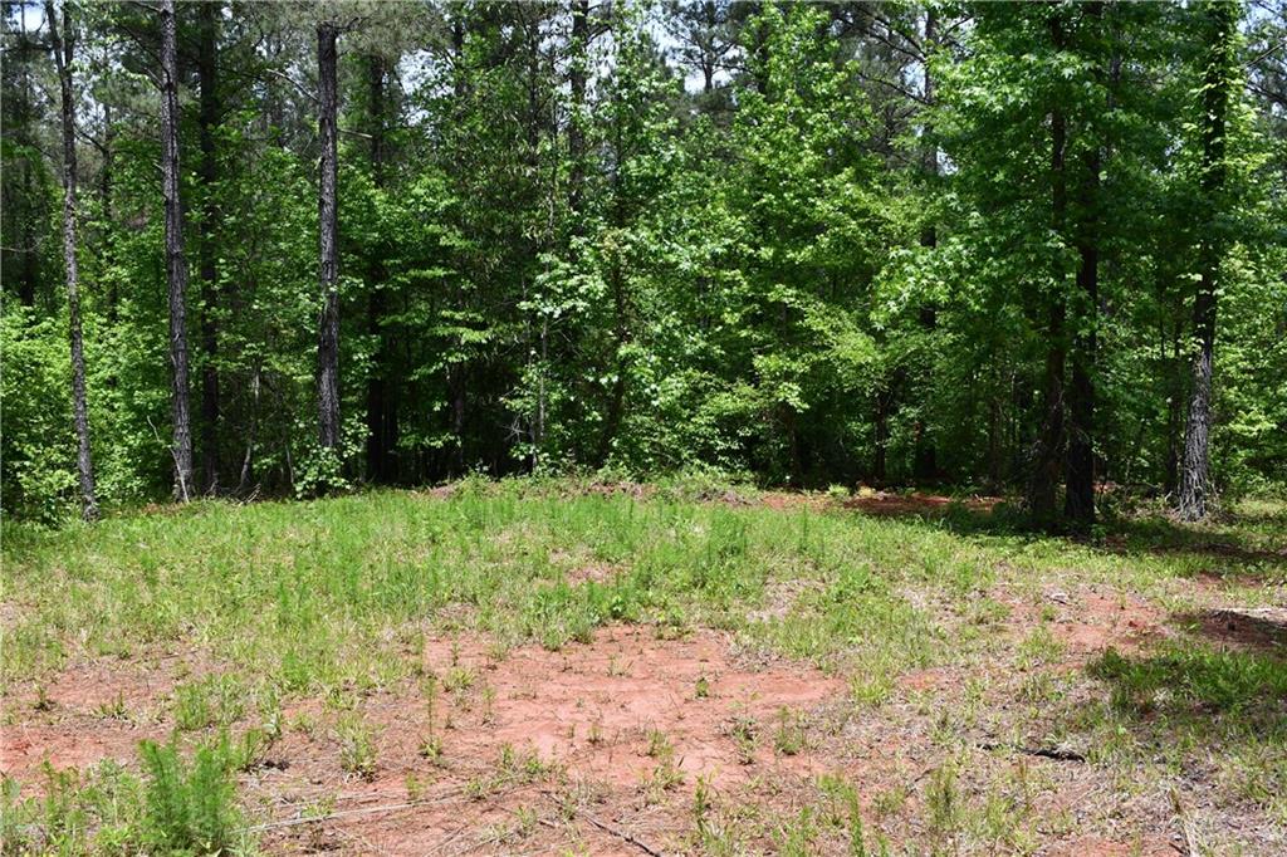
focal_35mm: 36
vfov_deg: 36.8
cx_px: 644
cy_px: 428
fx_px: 1287
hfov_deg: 53.1
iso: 180
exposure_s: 1/250
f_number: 8
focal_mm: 18
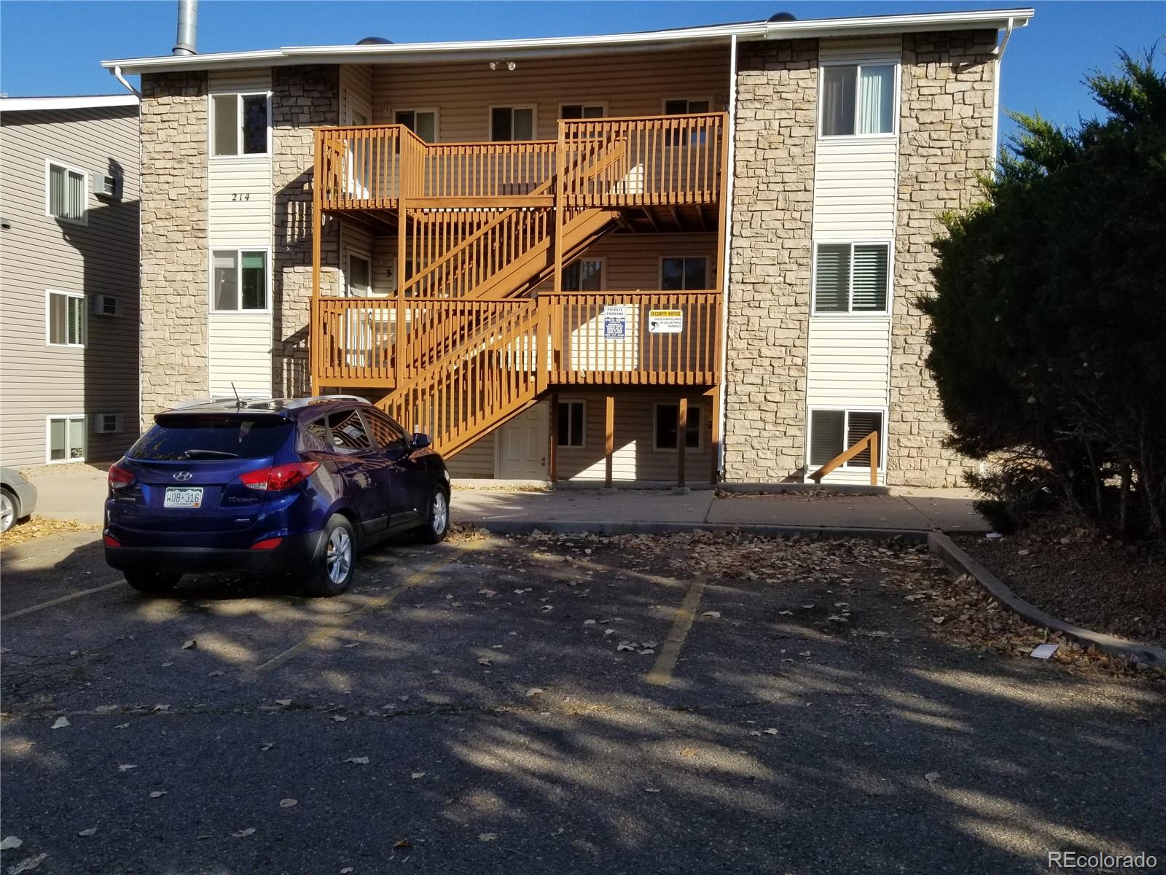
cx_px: 583
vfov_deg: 53.1
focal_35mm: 26
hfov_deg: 67.3
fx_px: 876
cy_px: 438
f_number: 1.7
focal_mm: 4.25
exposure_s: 1/2104
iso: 50
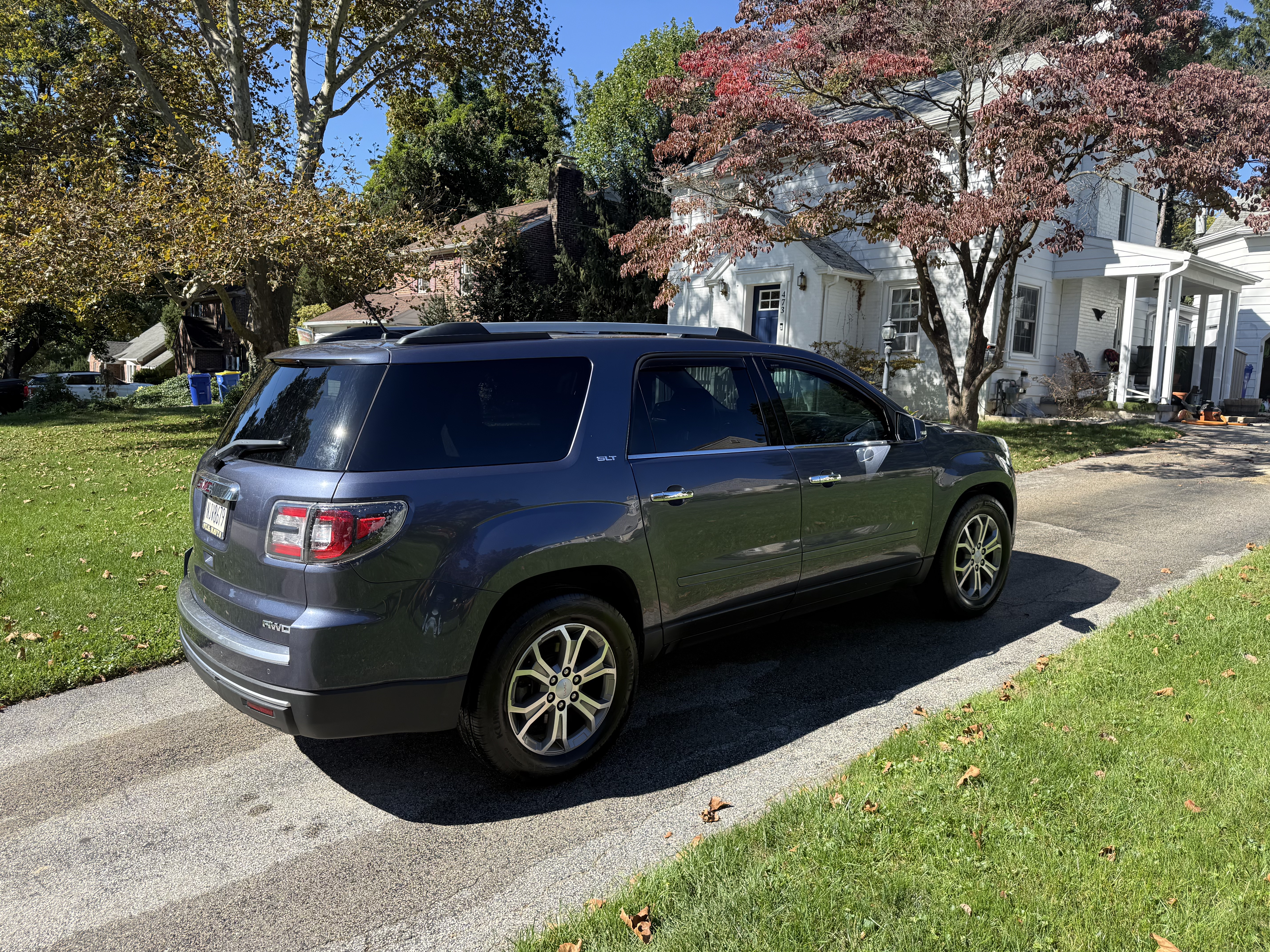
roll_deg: -2.2
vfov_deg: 56.8
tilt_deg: -5.6
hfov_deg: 71.6
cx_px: 635
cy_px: 476
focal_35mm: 24
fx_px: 881
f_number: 1.78
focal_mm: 6.76
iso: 80
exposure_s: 1/1410
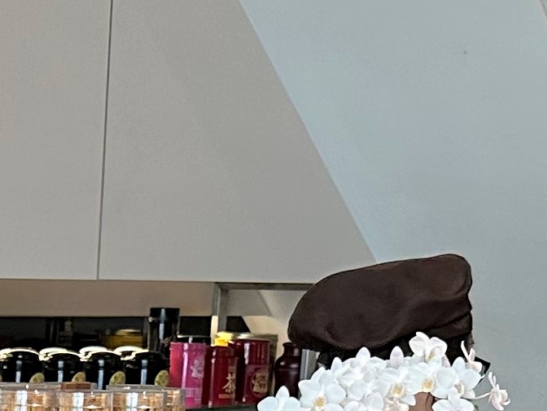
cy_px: 1112
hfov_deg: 13.3
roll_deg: -1.1
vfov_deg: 8.9
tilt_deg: -19.4
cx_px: -116
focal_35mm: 144
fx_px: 2275
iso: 100
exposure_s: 1/120
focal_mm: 6.86
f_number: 1.78
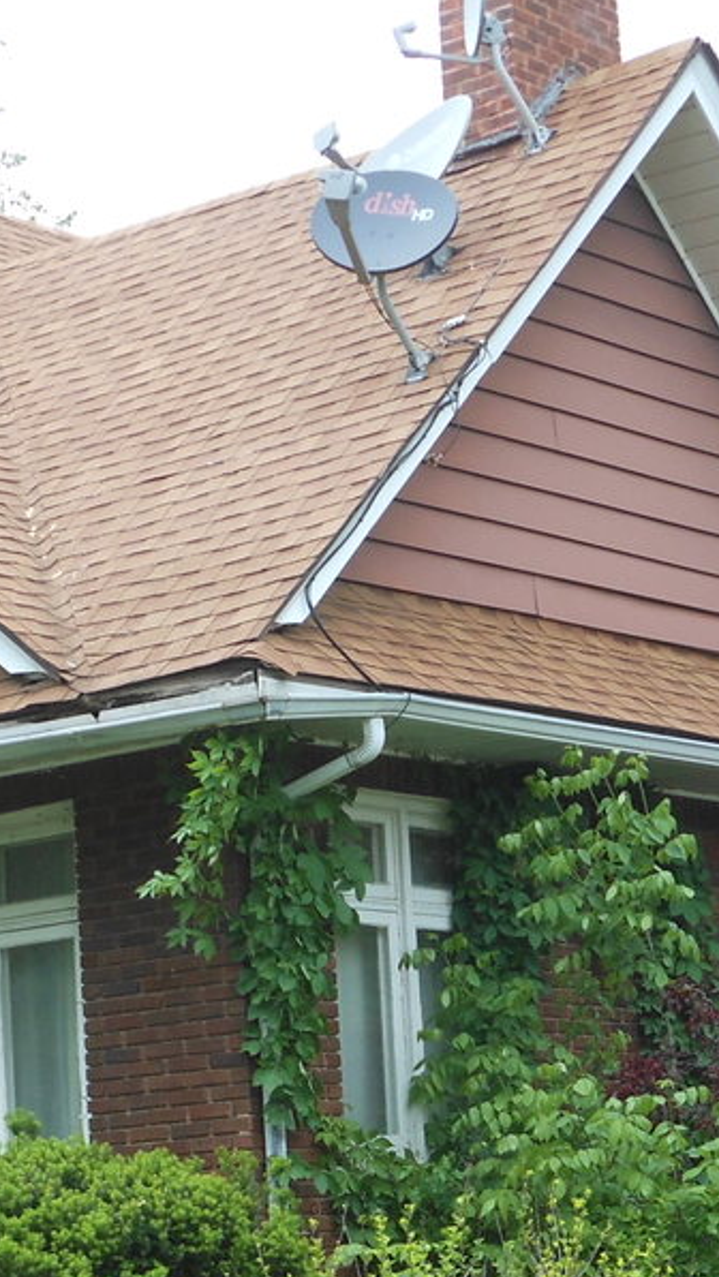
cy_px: 1044
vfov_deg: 18.7
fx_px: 3828
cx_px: 17
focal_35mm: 113
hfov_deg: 10.6
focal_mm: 7.7
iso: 80
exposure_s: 1/100
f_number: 3.8
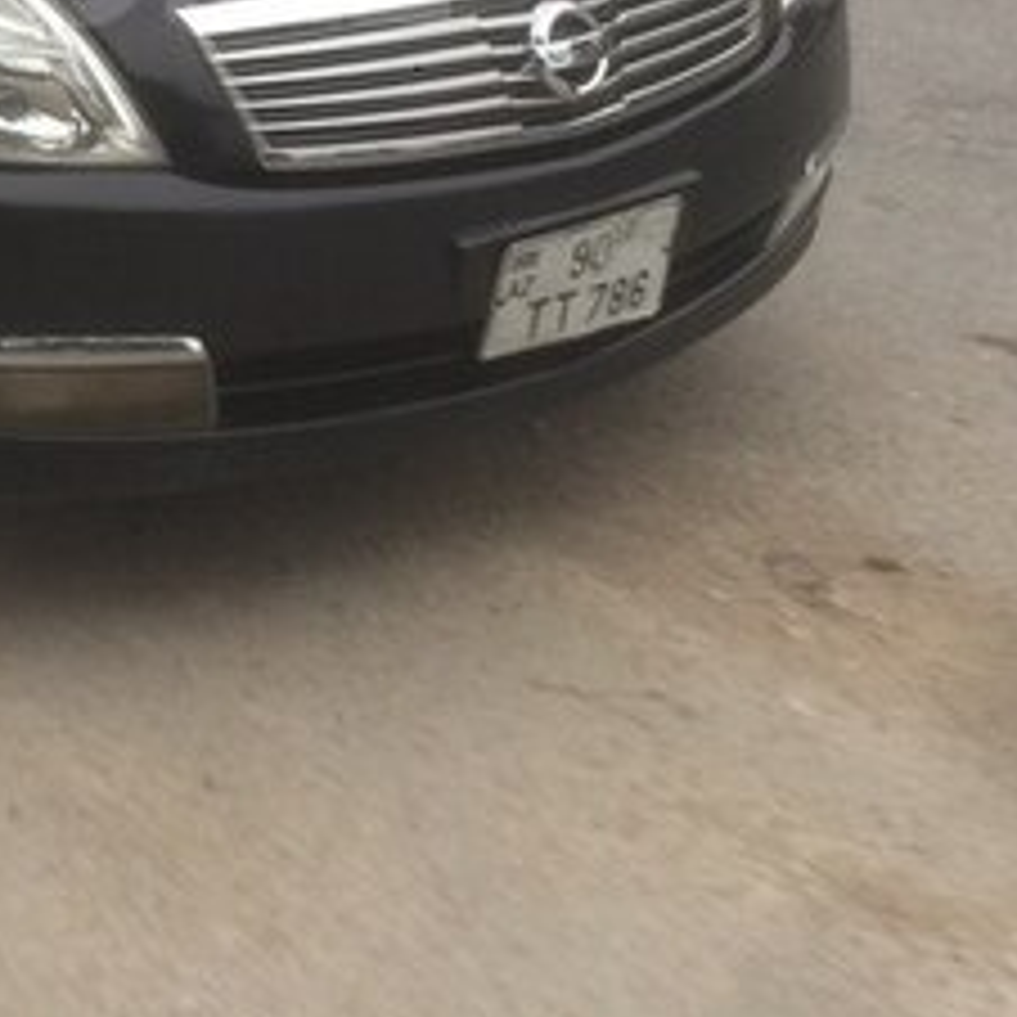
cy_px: -43
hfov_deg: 22.2
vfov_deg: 22.0
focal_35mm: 75
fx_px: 2493
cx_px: -9
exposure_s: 1/50
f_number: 2.2
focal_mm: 4.15
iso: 40
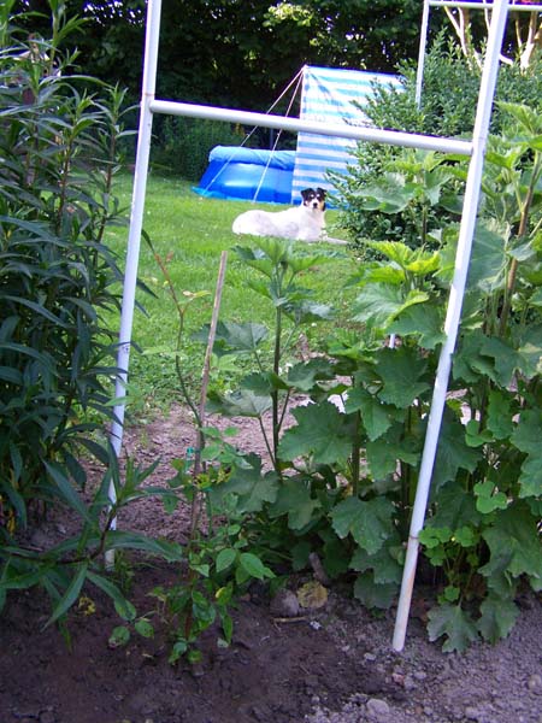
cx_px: 271
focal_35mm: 38
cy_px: 362
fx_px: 793
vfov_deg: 49.0
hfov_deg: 37.7
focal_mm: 6.3
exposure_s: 1/100
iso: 160
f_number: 2.8
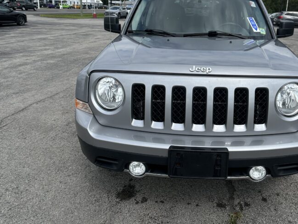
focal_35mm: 41
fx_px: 353
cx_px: 180
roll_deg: -0.8
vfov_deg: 34.8
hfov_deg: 45.5
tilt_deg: -12.6
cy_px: 72
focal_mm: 5.7
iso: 50
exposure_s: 1/3968
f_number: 1.5
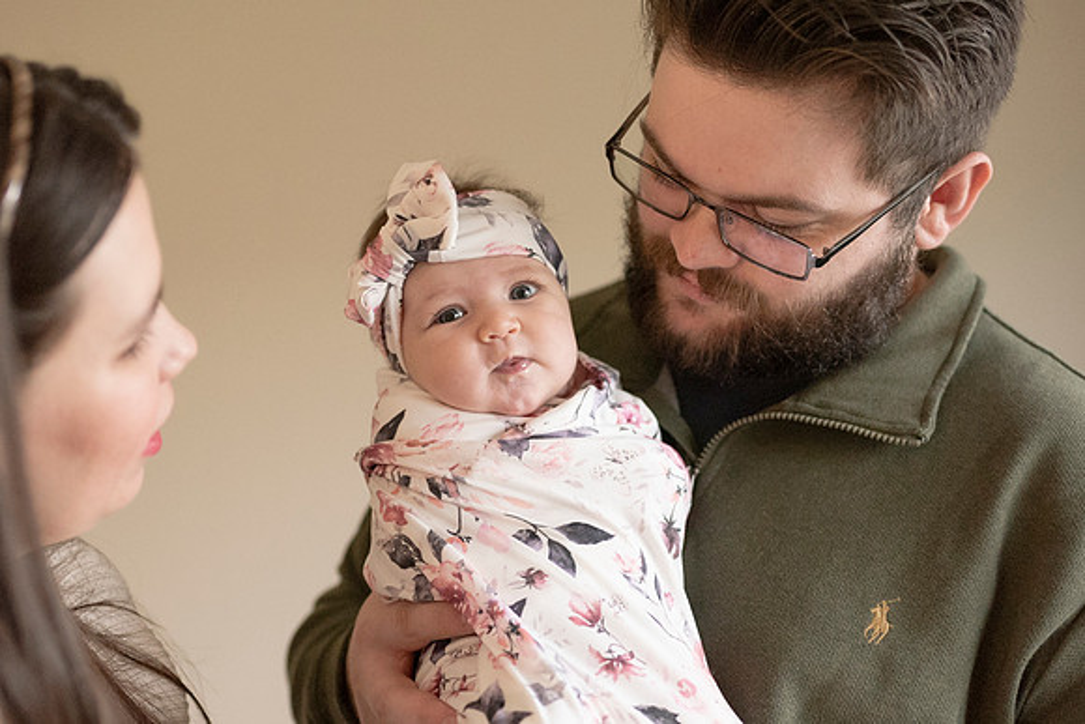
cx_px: 461
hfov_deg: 41.8
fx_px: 1417
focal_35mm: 47
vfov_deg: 28.6
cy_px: 419
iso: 2000
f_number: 2.2
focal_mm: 35
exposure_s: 1/200
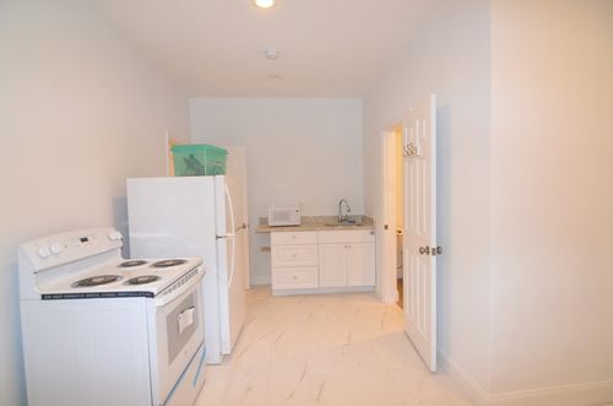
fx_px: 306
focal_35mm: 18
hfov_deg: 90.1
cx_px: 306
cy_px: 203
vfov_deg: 67.1
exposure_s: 1/60
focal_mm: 12
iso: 800
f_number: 4
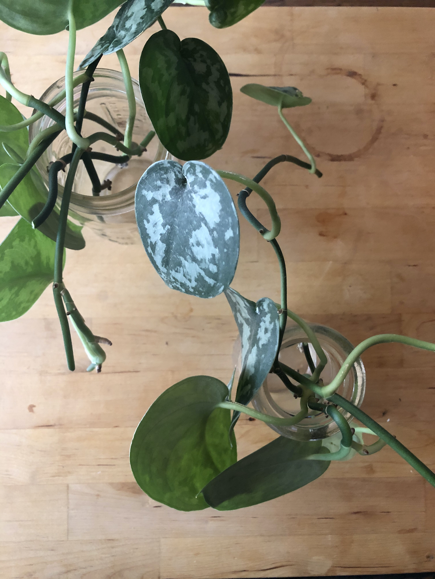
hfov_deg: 49.7
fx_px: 469
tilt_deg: -86.2
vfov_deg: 63.4
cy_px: 290
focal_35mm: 28
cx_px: 218
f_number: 1.8
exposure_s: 1/7
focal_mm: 3.99
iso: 80
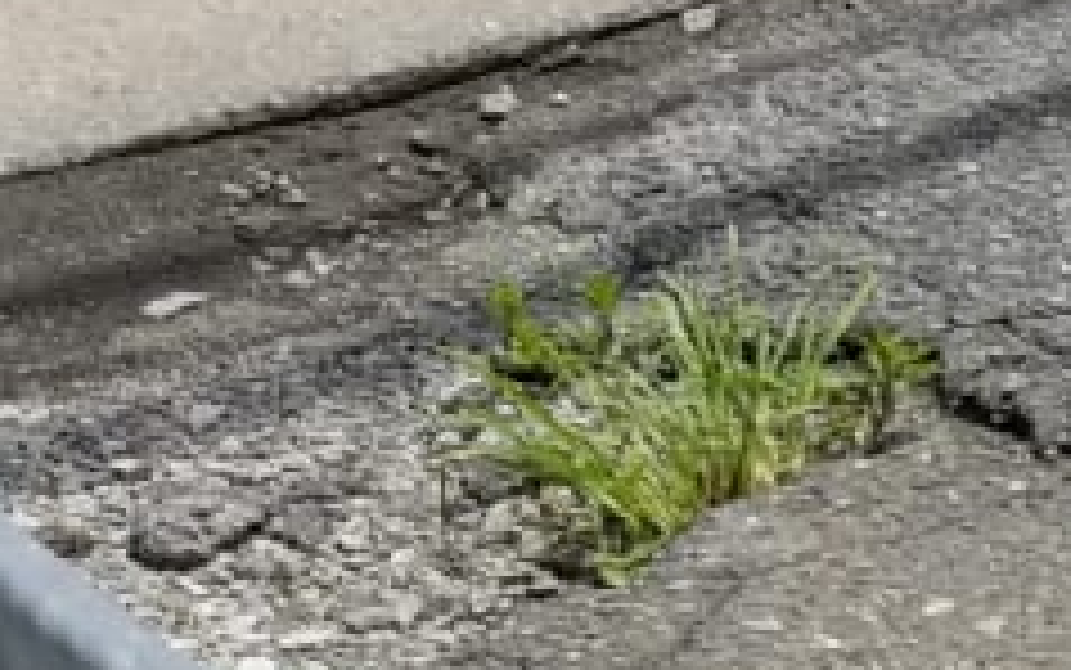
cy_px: 1596
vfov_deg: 7.0
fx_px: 5198
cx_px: 1926
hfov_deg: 11.0
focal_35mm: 178
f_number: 1.7
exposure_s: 1/3560
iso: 50
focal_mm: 4.25
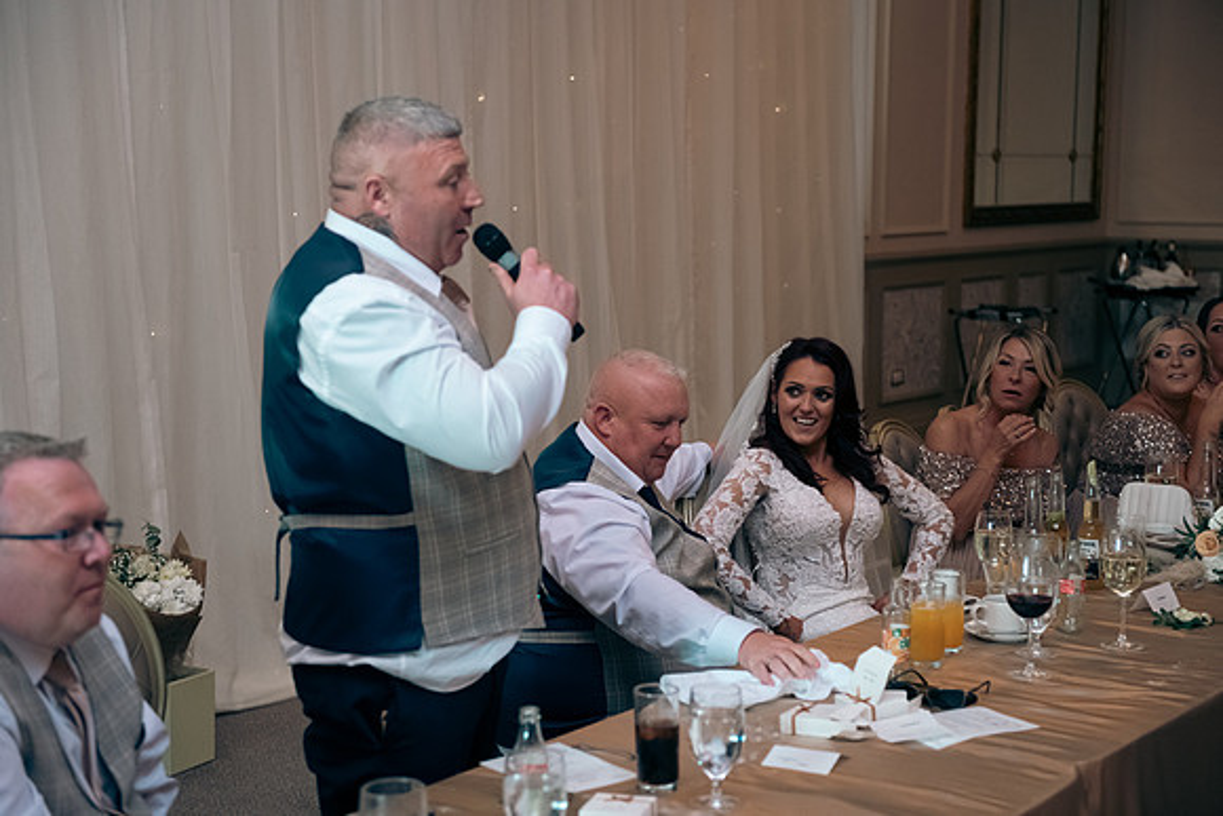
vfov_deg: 22.6
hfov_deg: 33.4
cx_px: 612
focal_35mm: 60
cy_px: 408
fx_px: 2039
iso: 1000
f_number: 3.5
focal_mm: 60
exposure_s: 1/160
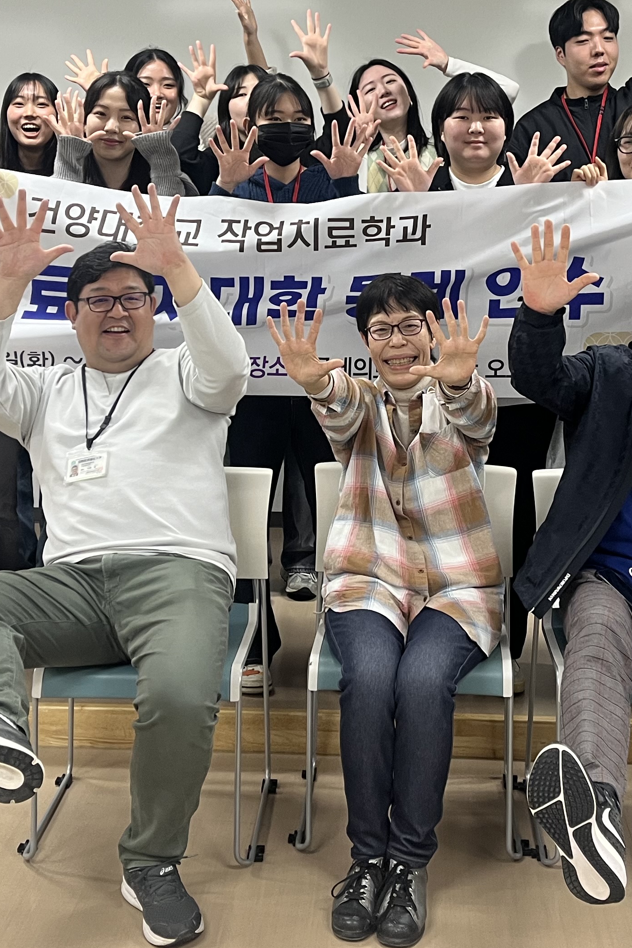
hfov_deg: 26.0
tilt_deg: -4.8
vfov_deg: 37.6
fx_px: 1369
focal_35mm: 52
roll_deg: -0.9
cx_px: 356
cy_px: 285
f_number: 1.6
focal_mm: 5.1
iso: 100
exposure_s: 1/60
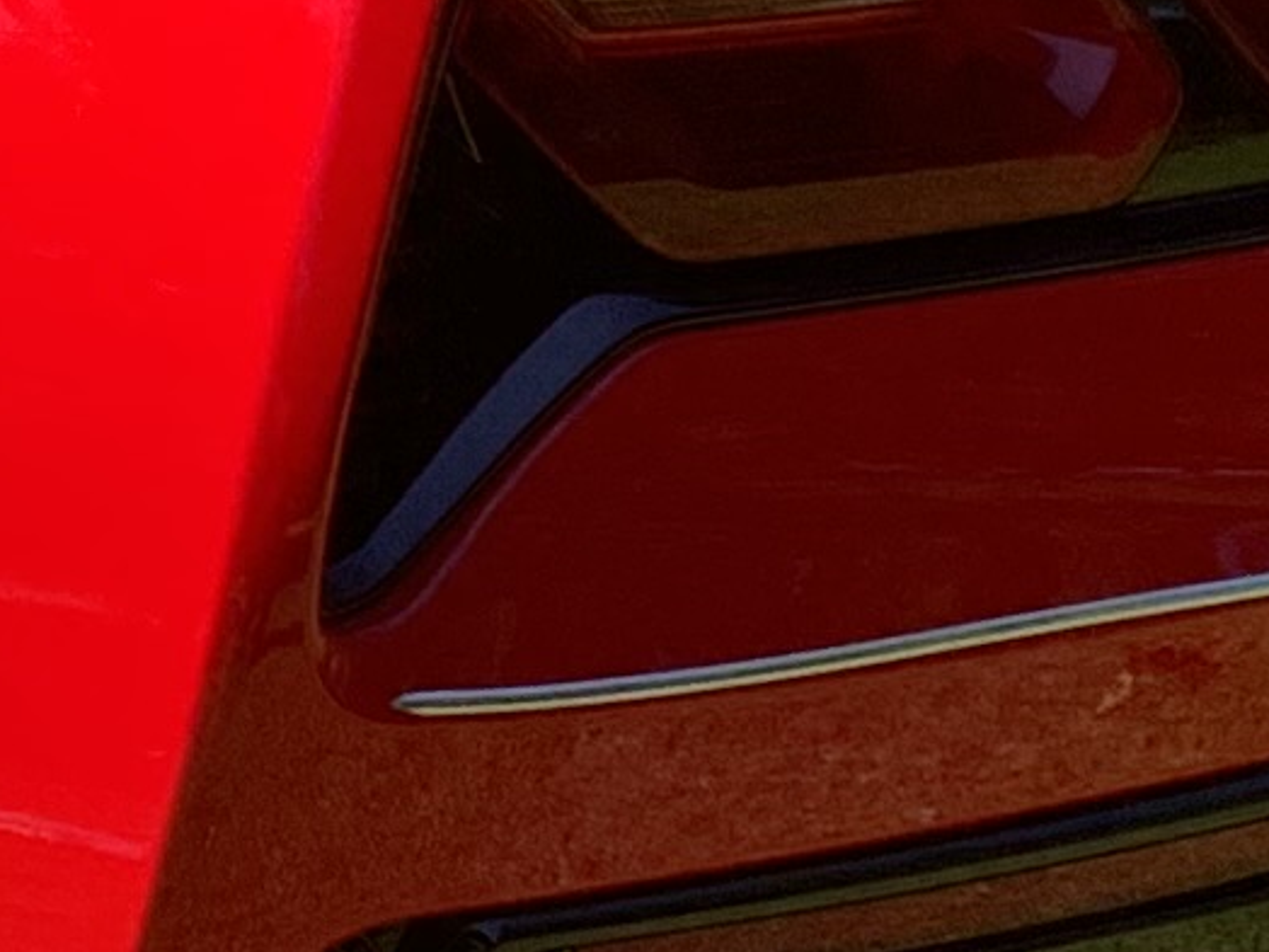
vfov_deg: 6.6
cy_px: -109
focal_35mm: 223
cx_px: -763
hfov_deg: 8.6
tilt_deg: -16.7
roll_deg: -4.7
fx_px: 8175
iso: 16
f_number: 1.8
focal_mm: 3
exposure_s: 1/580
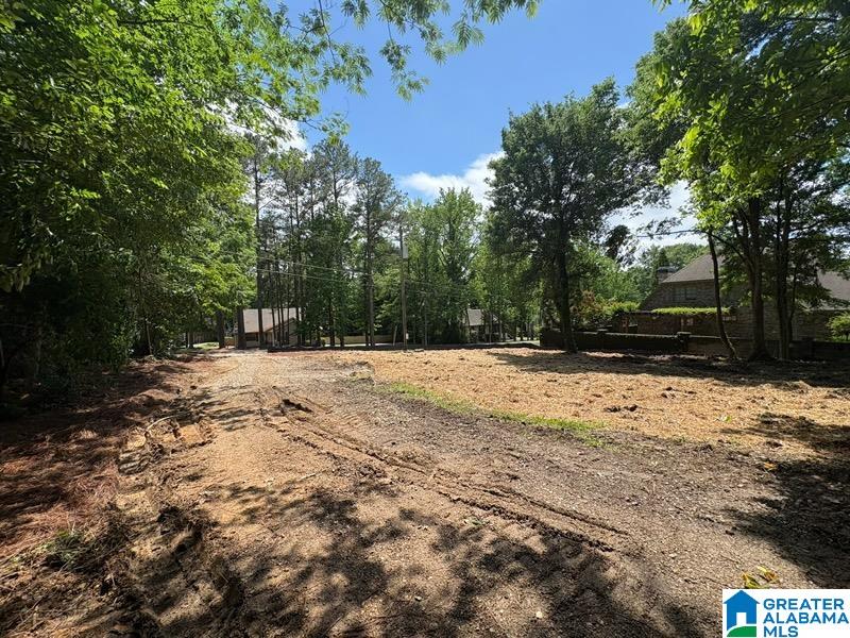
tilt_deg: -0.8
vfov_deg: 85.7
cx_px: 425
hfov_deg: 102.1
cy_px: 319
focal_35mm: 14
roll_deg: +2.1
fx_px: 344
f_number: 2.2
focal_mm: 2.22
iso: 50
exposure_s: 1/1034
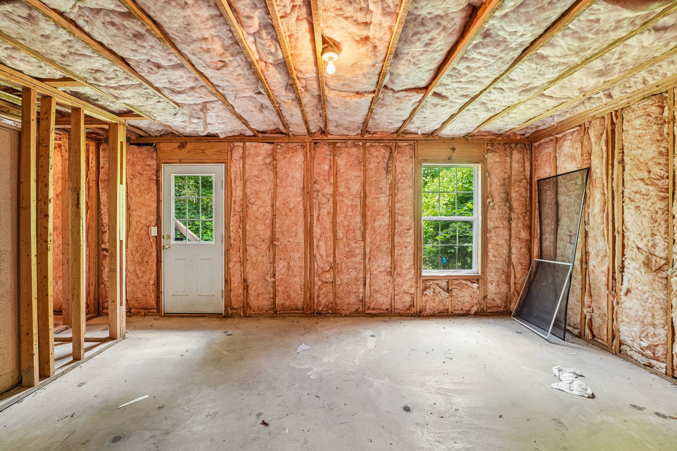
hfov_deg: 104.3
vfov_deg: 81.2
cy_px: 226
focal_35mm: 14
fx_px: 263
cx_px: 338
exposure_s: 1/4
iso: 500
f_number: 8
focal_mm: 14
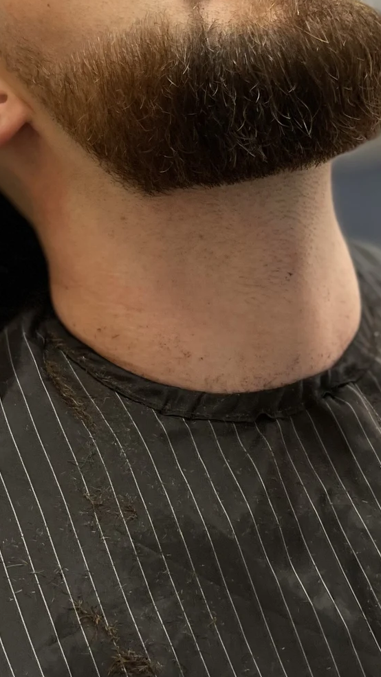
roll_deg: +0.1
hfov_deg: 17.5
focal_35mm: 69
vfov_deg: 29.5
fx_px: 1239
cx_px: 143
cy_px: 91
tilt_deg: -14.8
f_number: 1.6
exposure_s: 1/78
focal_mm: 5.1
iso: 80
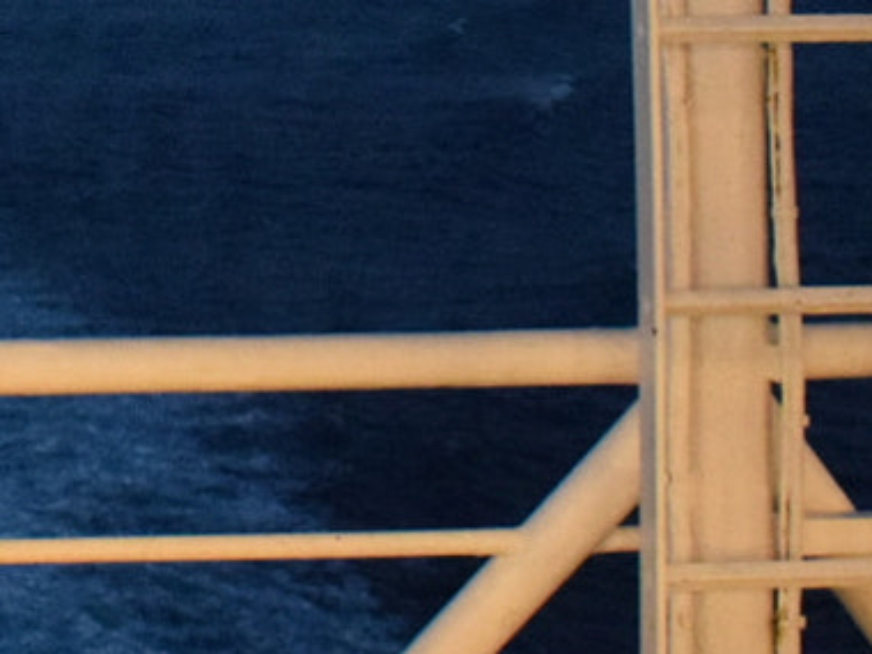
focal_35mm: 170
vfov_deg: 8.6
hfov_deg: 11.0
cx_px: -569
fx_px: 4282
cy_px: -244
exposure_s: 1/60
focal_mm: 28
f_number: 4.2
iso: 6400
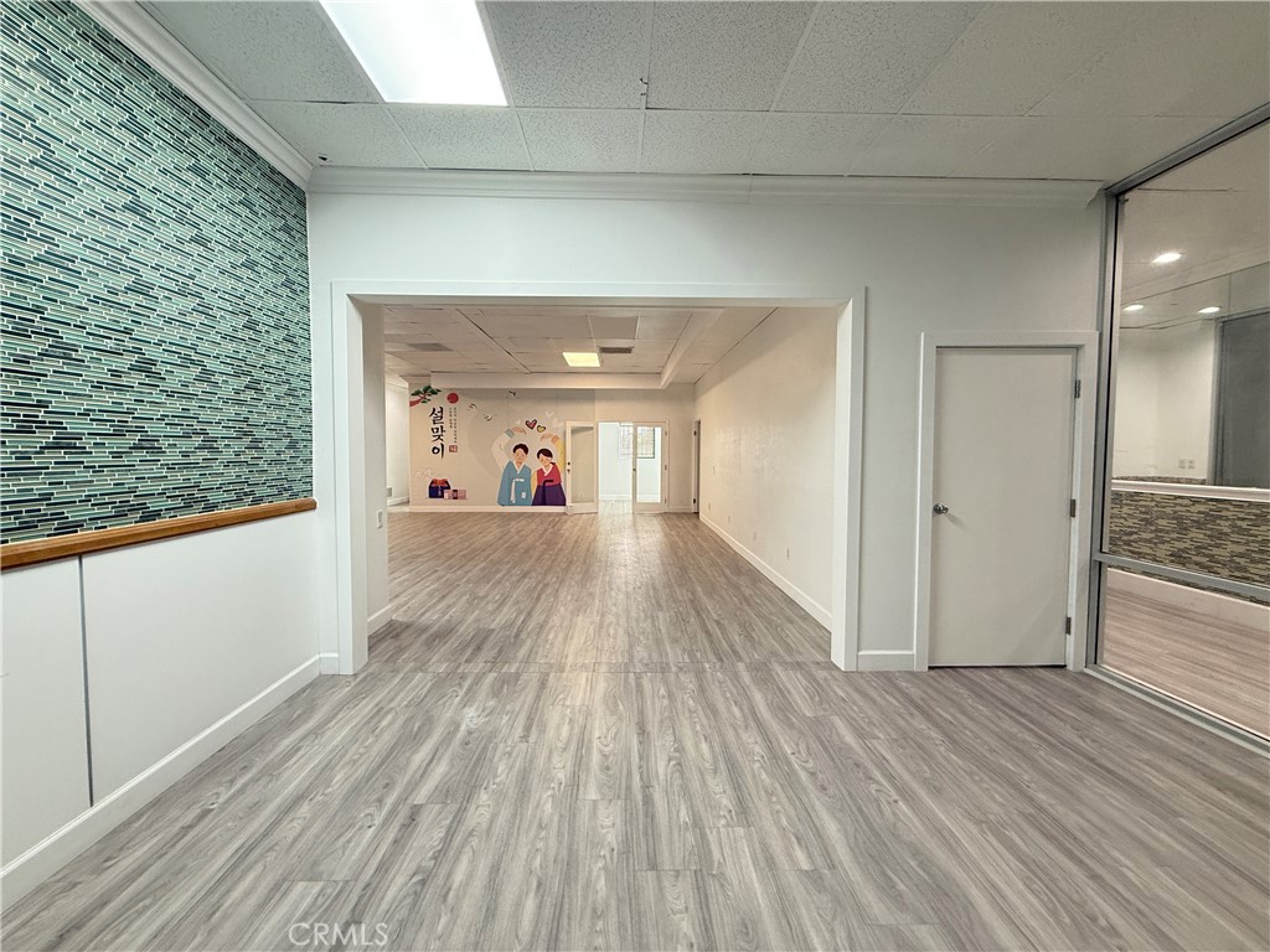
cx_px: 635
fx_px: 514
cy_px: 476
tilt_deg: -3.0
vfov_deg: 85.7
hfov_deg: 102.1
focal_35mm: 14
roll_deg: -0.4
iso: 320
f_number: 2.2
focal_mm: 2.22
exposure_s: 1/120
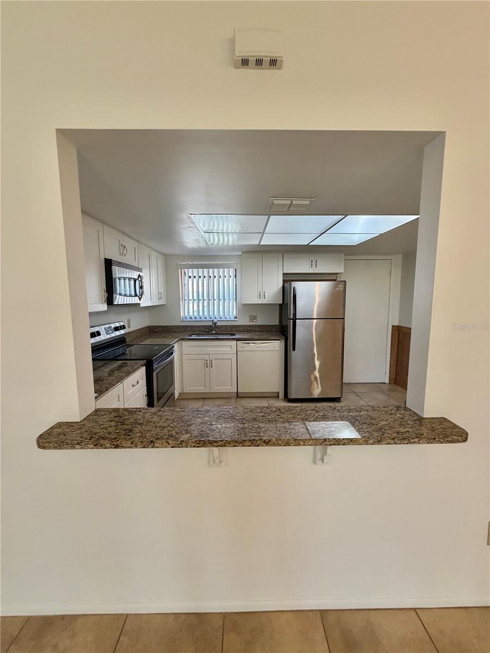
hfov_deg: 85.7
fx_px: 264
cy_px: 326
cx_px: 245
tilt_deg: -6.0
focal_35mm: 14
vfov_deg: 102.1
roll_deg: -0.4
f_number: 2.2
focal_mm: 2.22
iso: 250
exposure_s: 1/60
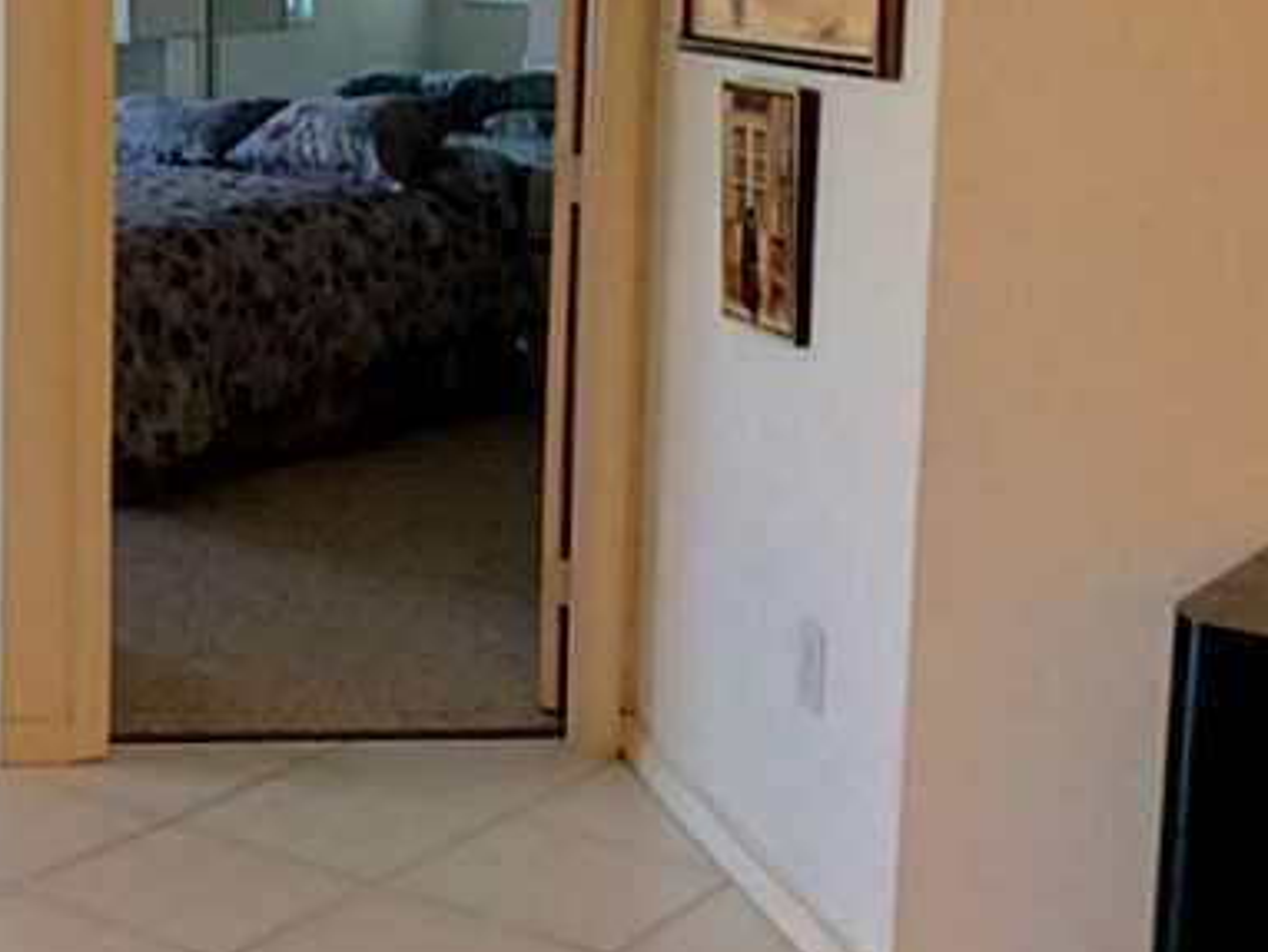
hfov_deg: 27.2
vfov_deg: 21.7
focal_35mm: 67
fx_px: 2456
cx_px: -30
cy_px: 216
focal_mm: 3.3
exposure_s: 1/40
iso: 32
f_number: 2.4
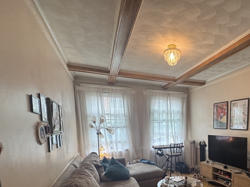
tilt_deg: -5.2
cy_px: 139
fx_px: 152
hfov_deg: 75.6
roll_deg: +0.7
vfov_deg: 60.2
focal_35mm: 21
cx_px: 174
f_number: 2.2
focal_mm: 2.22
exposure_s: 1/120
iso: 250
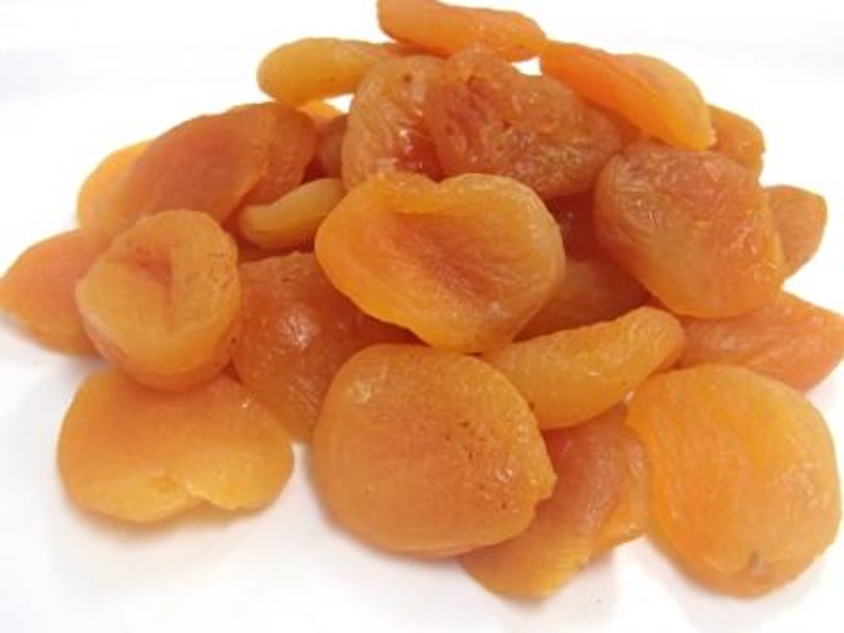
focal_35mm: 37
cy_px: 316
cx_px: 422
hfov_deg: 50.1
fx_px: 902
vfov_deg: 38.7
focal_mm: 6.64
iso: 800
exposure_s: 1/50
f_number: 4.7
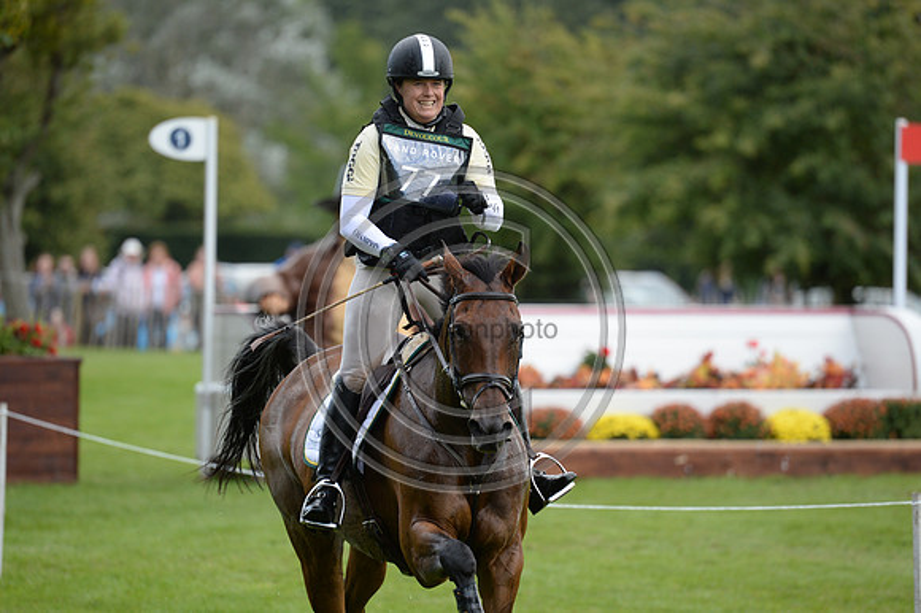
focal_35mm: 400
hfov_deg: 5.2
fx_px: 10227
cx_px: 460
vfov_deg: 3.4
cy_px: 306
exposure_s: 1/800
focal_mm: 400
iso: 1000
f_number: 5.6
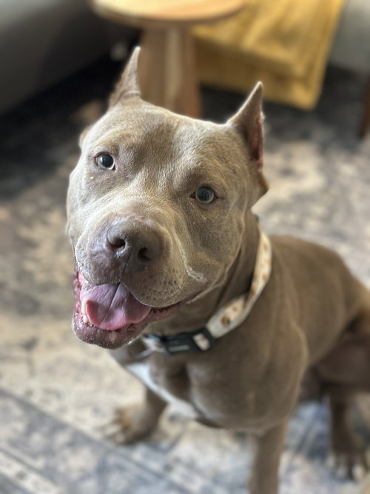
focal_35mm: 48
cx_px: 185
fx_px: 684
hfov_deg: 30.3
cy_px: 247
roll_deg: -2.6
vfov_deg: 39.7
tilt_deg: -39.1
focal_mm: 6.86
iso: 500
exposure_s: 1/40
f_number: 1.78
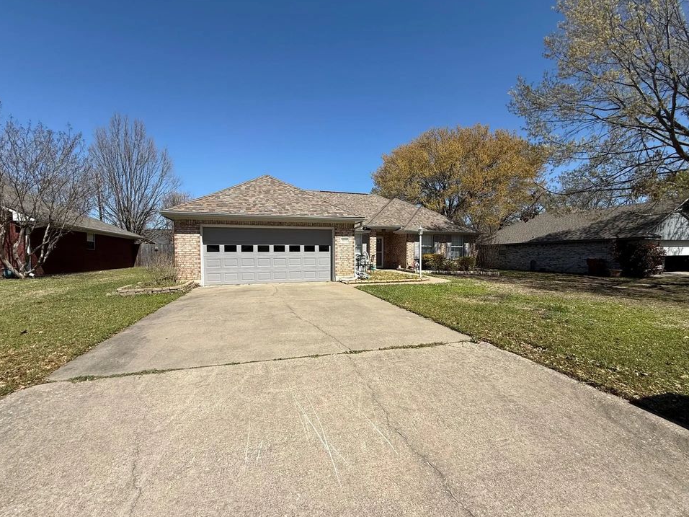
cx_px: 342
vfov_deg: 81.7
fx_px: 299
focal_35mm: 15
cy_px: 268
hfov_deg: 98.2
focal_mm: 2.22
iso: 50
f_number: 2.2
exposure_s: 1/2506
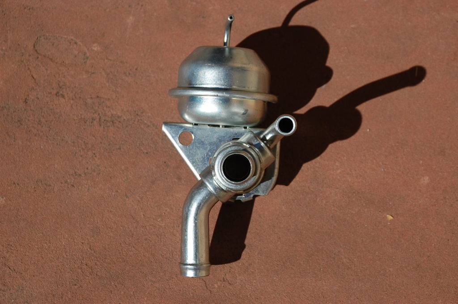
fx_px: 1258
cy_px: 152
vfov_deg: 13.8
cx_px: 229
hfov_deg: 20.6
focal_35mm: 99
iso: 200
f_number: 8
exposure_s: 1/1000
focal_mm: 66
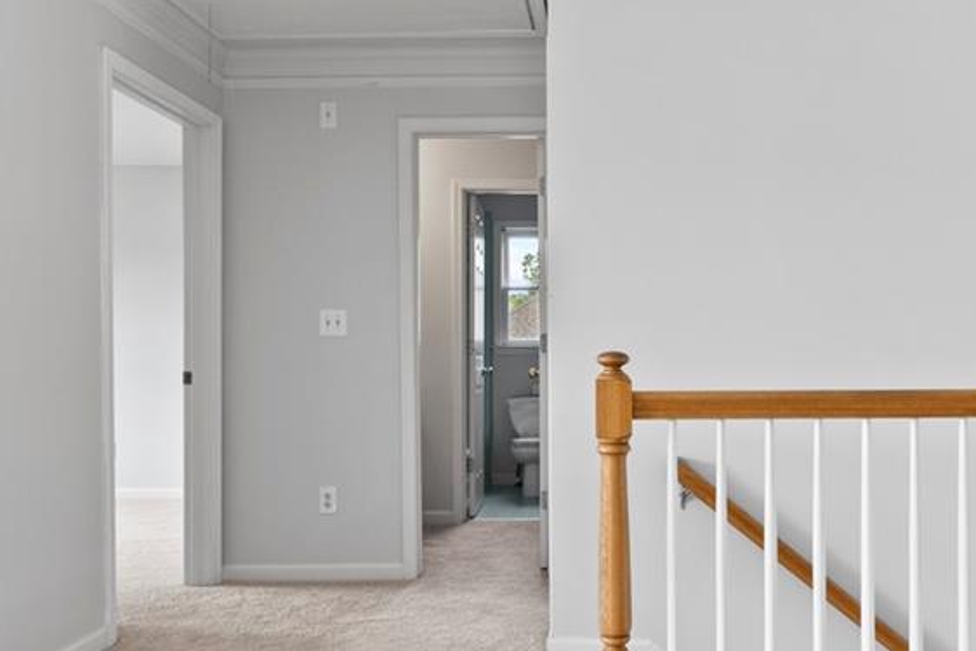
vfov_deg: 42.0
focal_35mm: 31
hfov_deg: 59.5
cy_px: 411
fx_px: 841
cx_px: 611
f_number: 9
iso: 1250
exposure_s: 1/40
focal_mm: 17
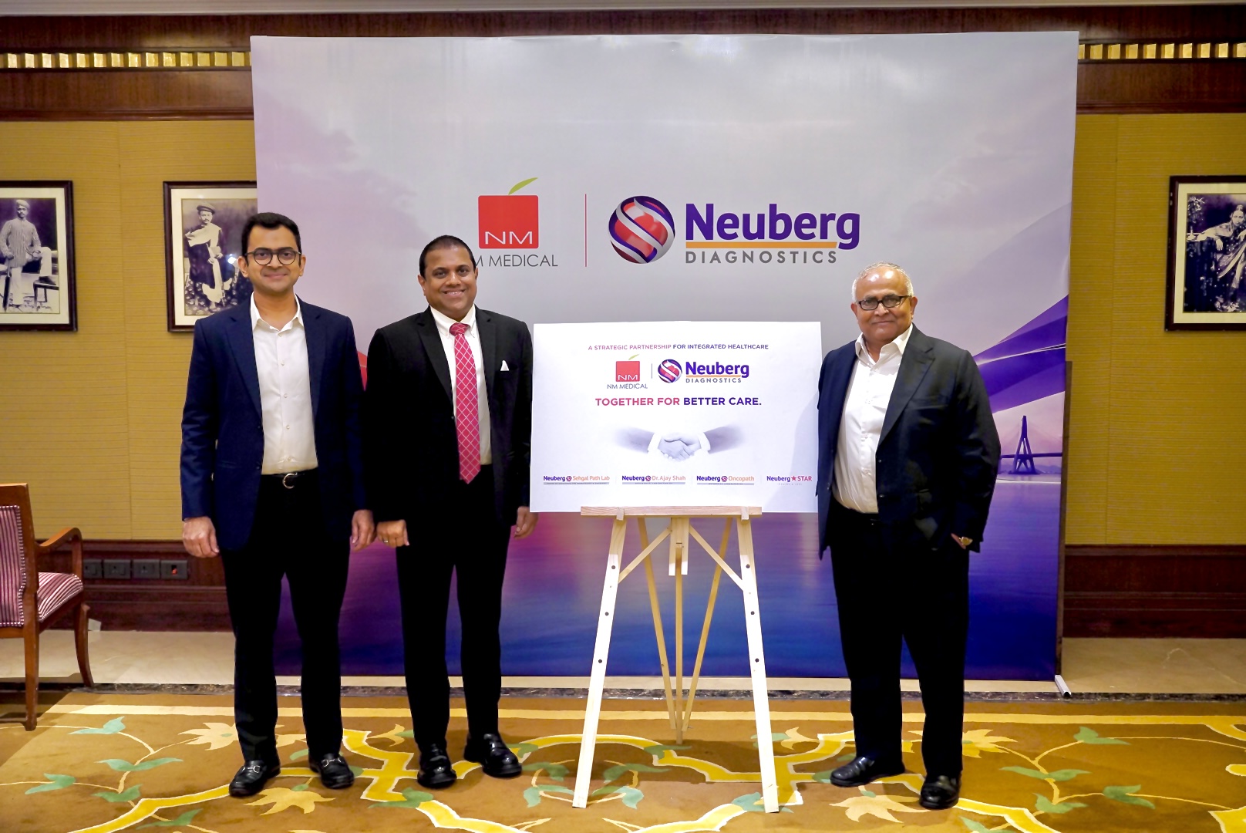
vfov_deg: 34.2
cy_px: 416
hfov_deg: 49.4
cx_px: 623
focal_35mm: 39
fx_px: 1354
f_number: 4
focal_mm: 39.1
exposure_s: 1/125
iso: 4000
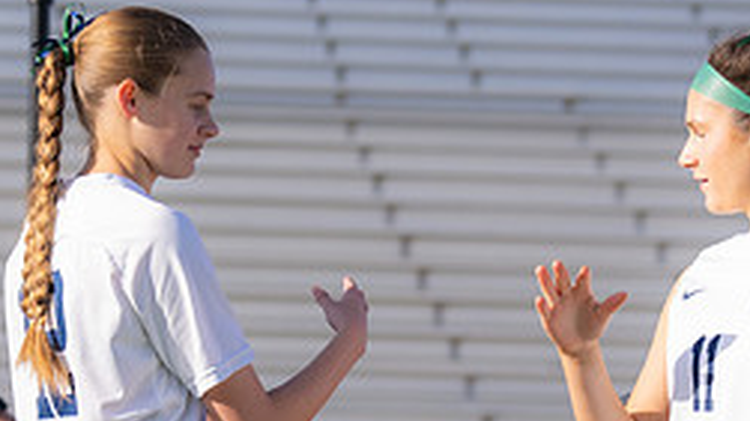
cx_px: 298
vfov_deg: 5.3
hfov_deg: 9.5
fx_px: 4533
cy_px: 473
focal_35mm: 228
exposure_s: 1/2500
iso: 200
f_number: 2.8
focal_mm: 70
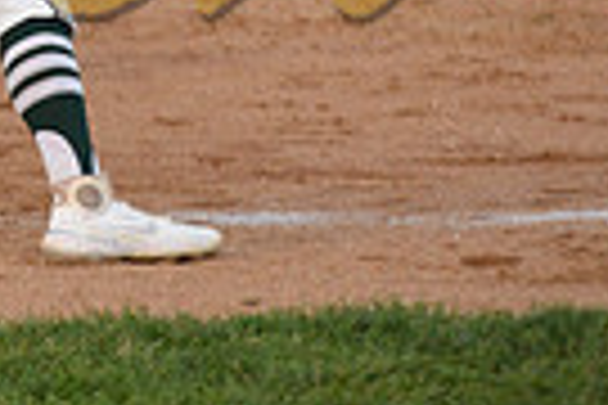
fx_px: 8410
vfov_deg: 2.7
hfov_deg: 4.1
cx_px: -360
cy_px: -450
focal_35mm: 498
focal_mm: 116
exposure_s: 1/1600
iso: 1000
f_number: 2.8
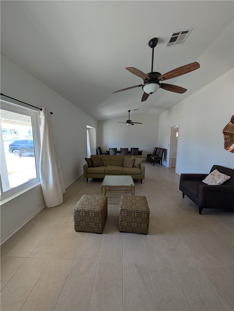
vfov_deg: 110.4
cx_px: 117
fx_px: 108
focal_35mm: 12
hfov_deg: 94.7
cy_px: 156
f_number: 1.7
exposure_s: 1/104
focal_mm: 2.02
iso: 58
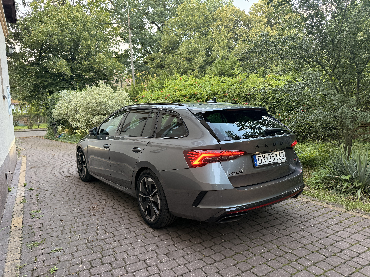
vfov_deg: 56.8
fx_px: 257
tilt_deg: -5.1
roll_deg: +2.2
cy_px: 138
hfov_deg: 71.6
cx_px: 185
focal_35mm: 24
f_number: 1.78
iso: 200
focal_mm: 6.76
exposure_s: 1/78
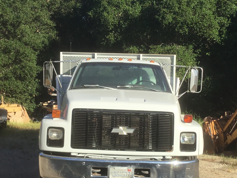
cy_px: 111
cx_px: 121
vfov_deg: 24.4
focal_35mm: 60
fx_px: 411
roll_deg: +2.1
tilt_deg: -4.6
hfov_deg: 32.2
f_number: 2.4
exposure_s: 1/831
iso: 25
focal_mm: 3.3
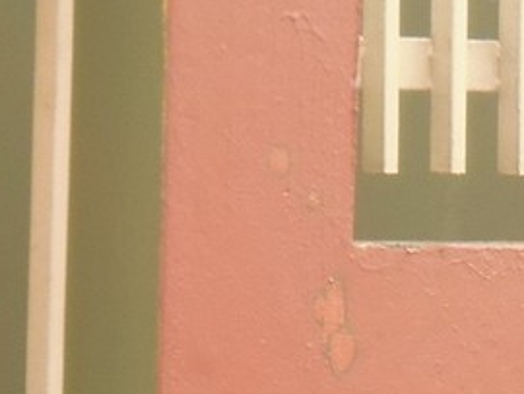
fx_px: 7848
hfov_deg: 3.8
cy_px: 941
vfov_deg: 2.8
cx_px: 922
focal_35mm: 518
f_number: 6.1
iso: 100
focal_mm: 17.7
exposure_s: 1/30
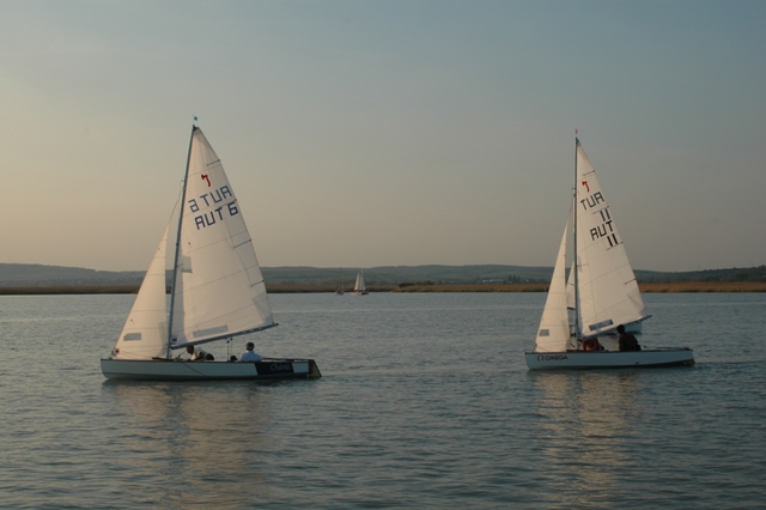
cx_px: 383
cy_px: 255
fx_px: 1116
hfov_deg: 37.9
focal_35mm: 52
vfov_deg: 25.7
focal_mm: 35
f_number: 9
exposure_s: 1/320
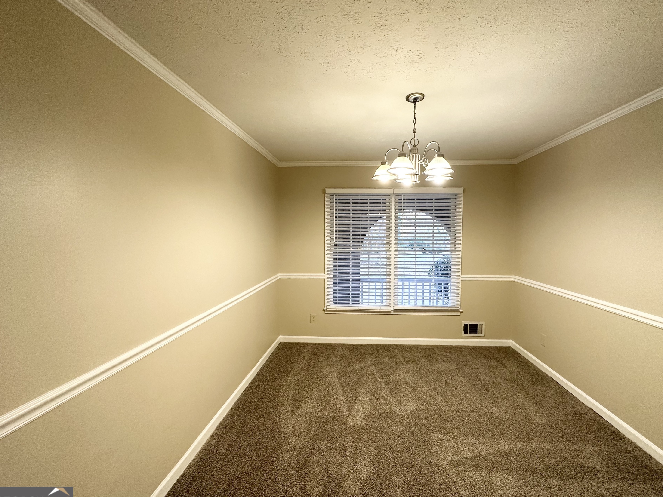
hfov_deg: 98.1
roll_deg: -0.3
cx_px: 348
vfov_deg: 81.7
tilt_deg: -3.6
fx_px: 287
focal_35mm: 15
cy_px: 247
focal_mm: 2.22
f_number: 2.2
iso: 250
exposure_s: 1/120
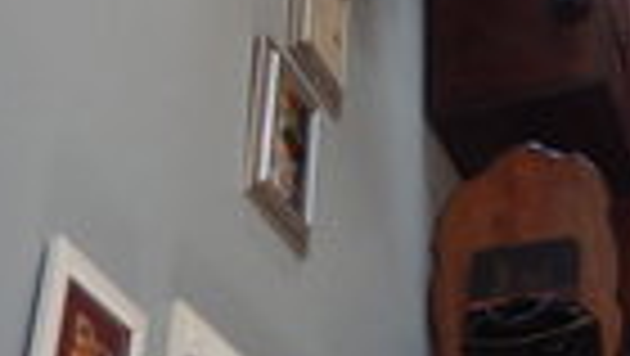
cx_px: 907
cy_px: -144
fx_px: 1220
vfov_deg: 15.5
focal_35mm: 73
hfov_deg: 23.8
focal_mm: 4
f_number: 3
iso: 400
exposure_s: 1/20
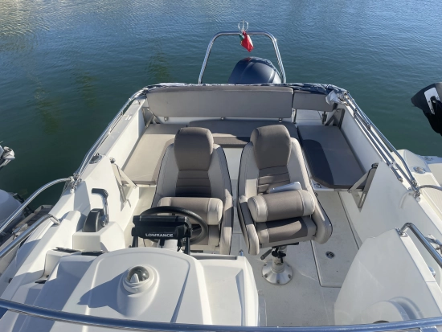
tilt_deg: -35.4
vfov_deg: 53.1
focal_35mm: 26
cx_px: 221
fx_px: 332
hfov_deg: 67.3
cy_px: 166
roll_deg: +3.0
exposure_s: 1/3861
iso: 32
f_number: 1.6
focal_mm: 4.2
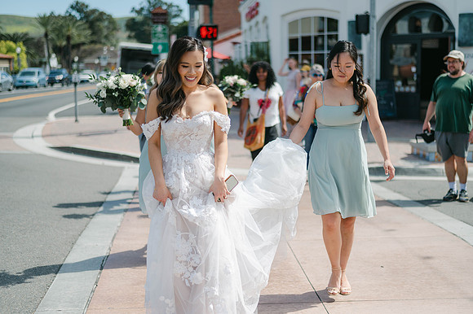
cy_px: 157
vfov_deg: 27.0
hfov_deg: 39.6
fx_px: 657
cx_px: 236
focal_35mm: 50
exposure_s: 1/6400
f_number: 2
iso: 100
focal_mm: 50
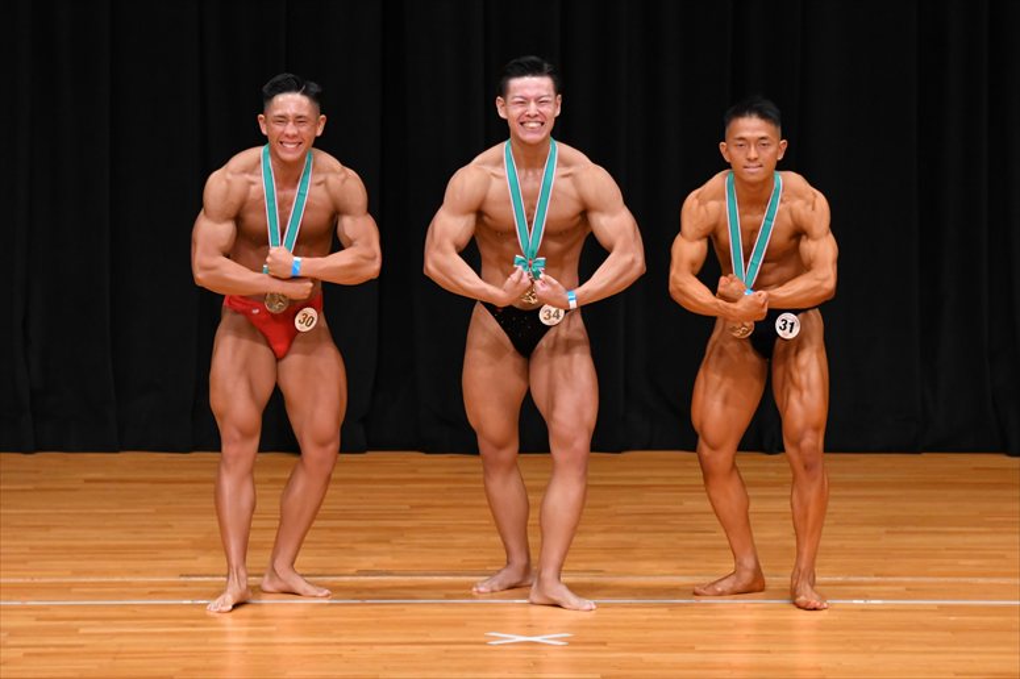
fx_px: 8071
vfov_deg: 4.8
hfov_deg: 7.2
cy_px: 340
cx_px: 510
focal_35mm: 285
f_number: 5.6
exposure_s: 1/400
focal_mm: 190
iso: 3200
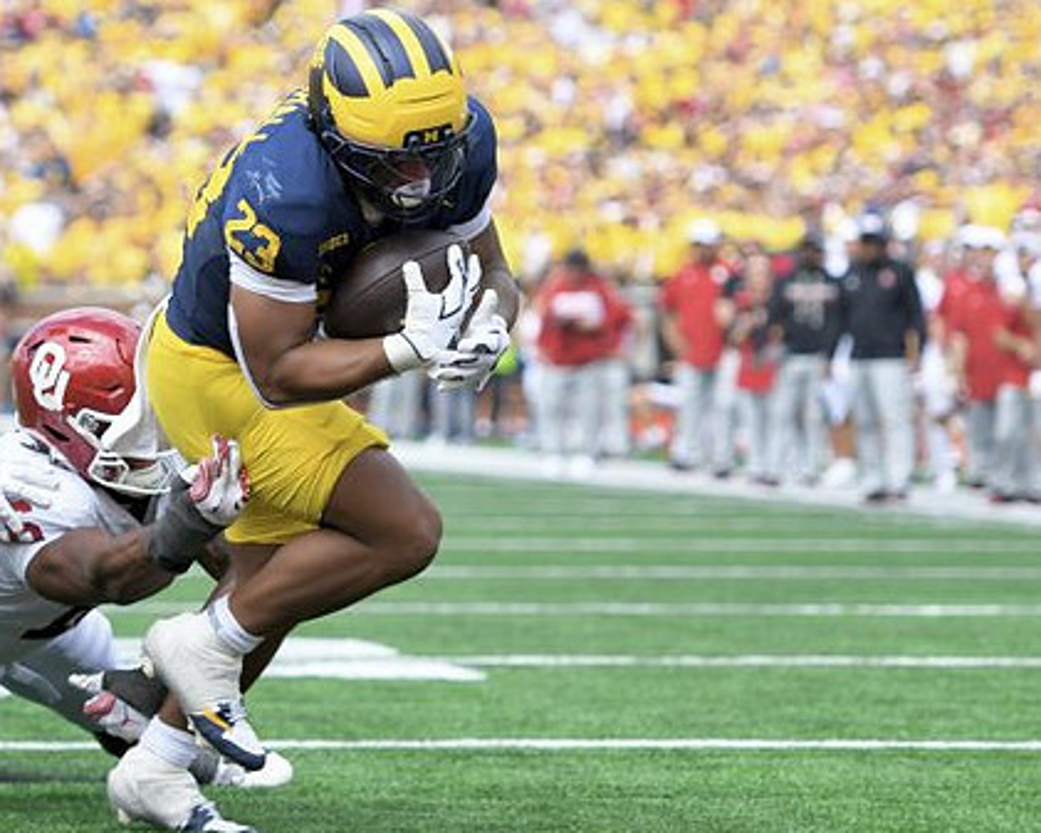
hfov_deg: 8.9
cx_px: 329
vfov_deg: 7.1
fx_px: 6687
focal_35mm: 217
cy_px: 388
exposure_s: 1/1250
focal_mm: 112
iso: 250
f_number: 2.8
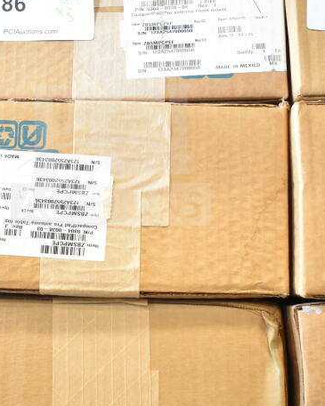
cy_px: 155
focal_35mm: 62
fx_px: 746
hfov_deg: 24.5
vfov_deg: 30.4
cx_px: 110
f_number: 4
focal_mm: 22
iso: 1600
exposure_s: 1/60
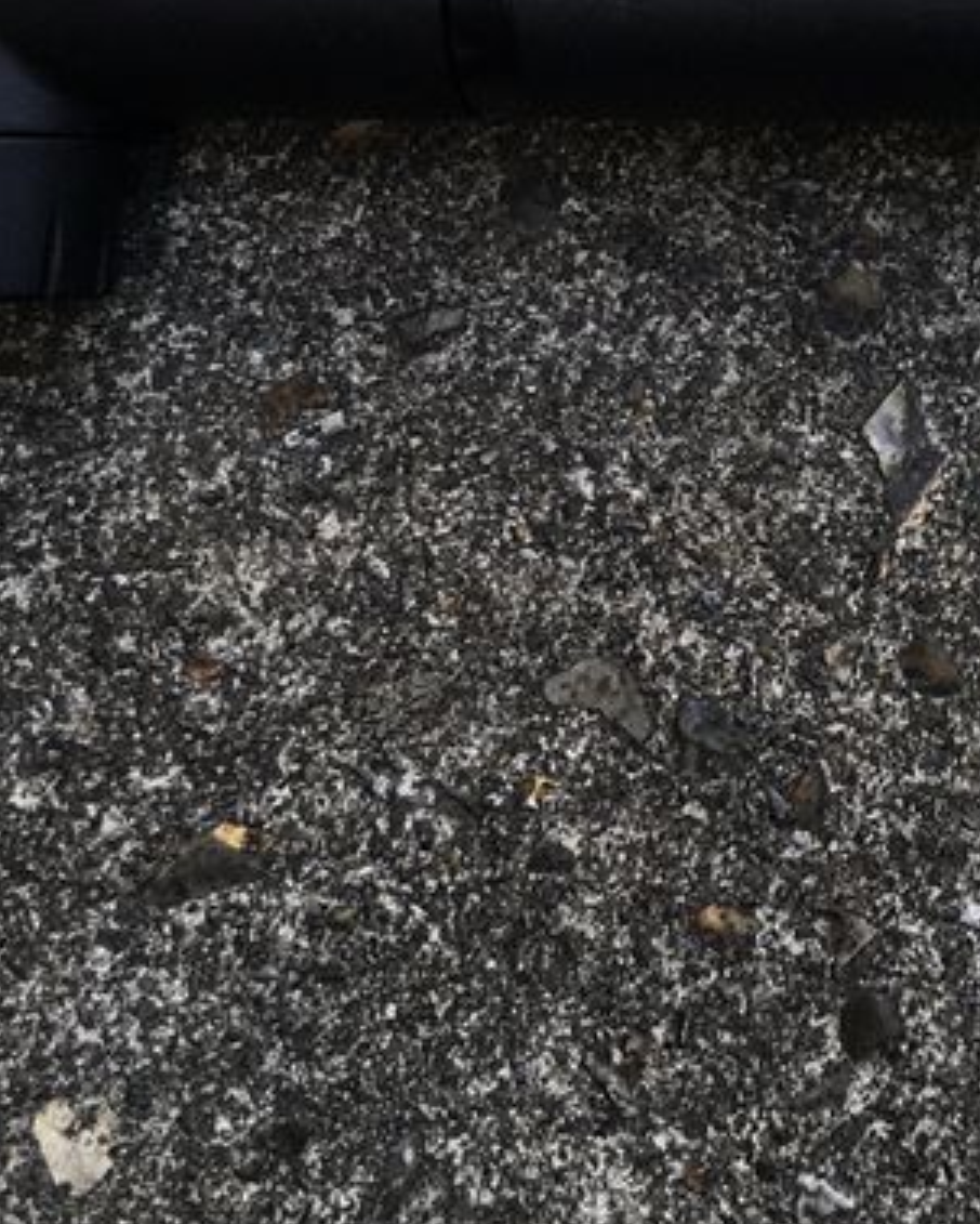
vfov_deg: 19.0
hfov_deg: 15.3
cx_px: 1292
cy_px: -185
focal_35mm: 96
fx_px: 3478
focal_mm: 4.15
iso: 25
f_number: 2.2
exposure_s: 1/100
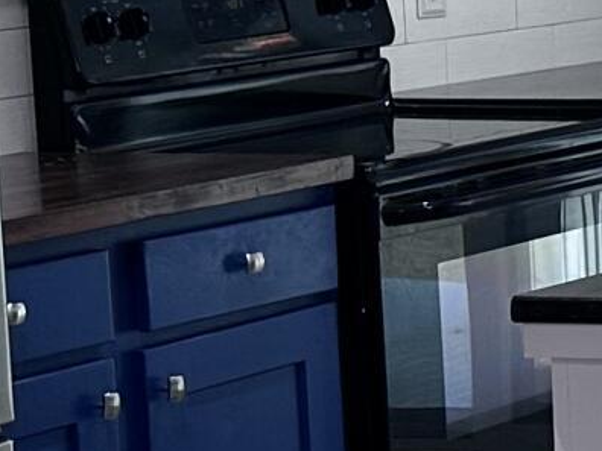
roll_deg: +2.1
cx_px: 1475
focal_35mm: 182
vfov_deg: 8.1
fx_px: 3165
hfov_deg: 9.6
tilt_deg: -5.6
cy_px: 17
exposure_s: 1/60
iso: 125
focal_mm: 6.86
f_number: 1.78
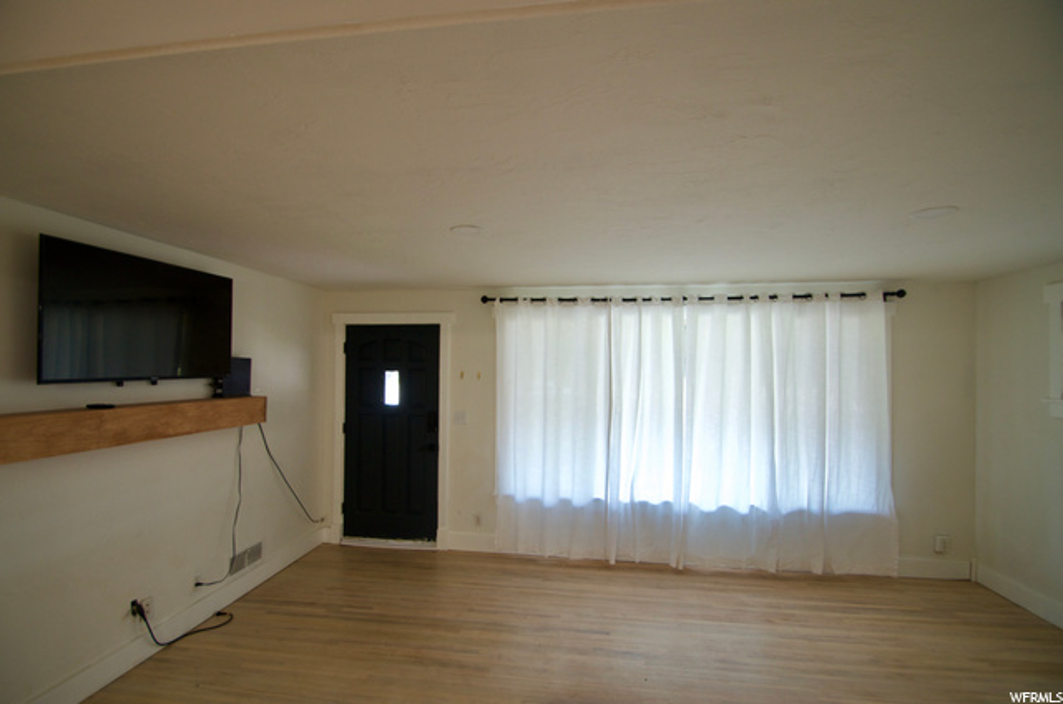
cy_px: 352
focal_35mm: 15
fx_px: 442
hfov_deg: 100.5
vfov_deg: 77.1
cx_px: 532
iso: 400
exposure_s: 1/60
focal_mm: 10
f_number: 4
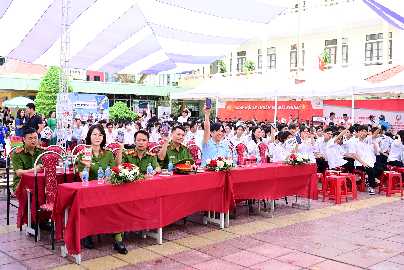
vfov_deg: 33.4
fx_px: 449
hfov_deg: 48.5
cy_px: 135
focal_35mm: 40
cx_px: 202
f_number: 4
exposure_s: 1/200
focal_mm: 40
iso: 320
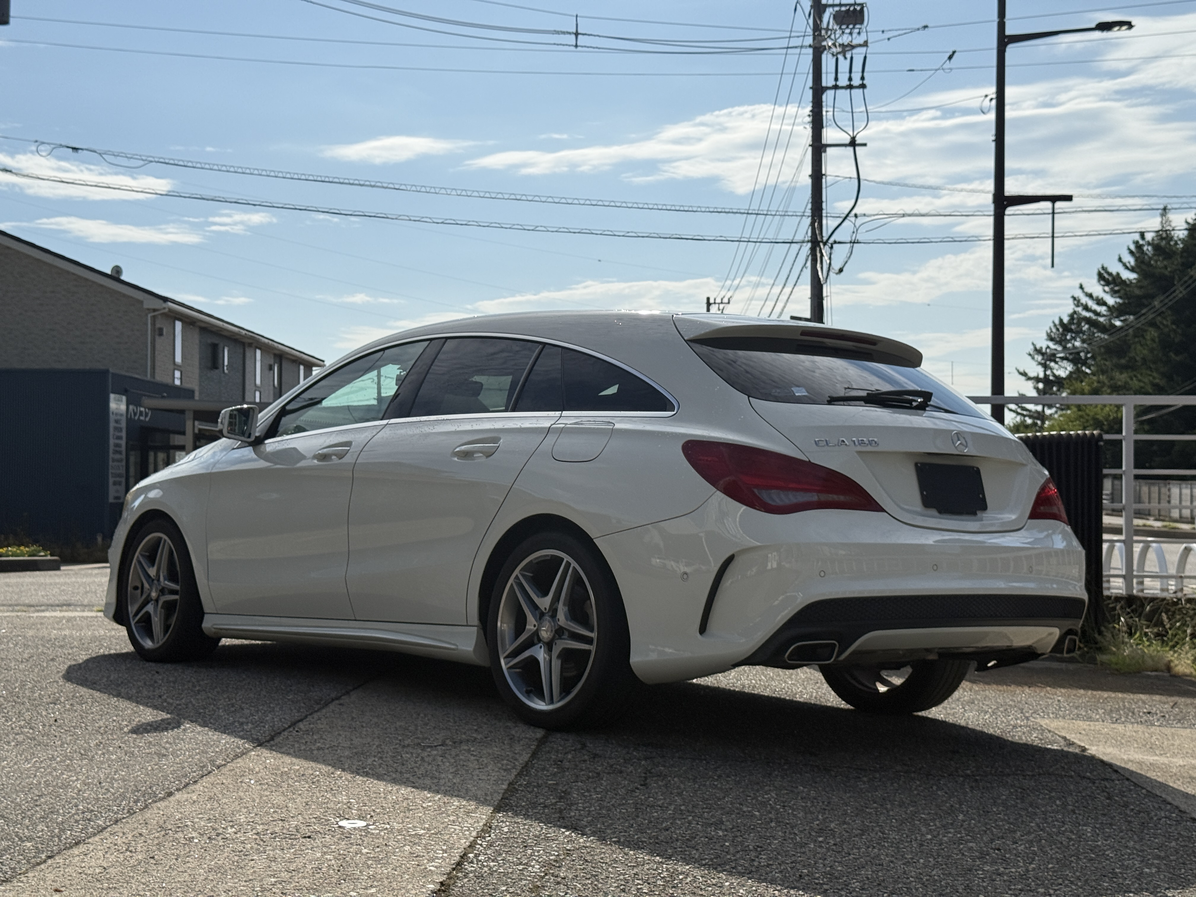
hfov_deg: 39.7
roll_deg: -0.4
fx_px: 1658
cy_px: 448
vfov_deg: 30.3
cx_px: 598
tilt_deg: +1.5
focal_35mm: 48
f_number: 1.78
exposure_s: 1/13333
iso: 50
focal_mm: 6.76
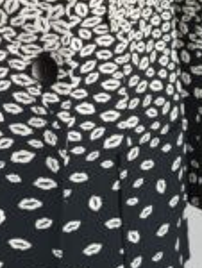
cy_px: 41
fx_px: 714
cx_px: -4
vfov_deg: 20.9
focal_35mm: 92
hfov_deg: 15.8
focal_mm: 6.06
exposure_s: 1/50
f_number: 1.7
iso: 320
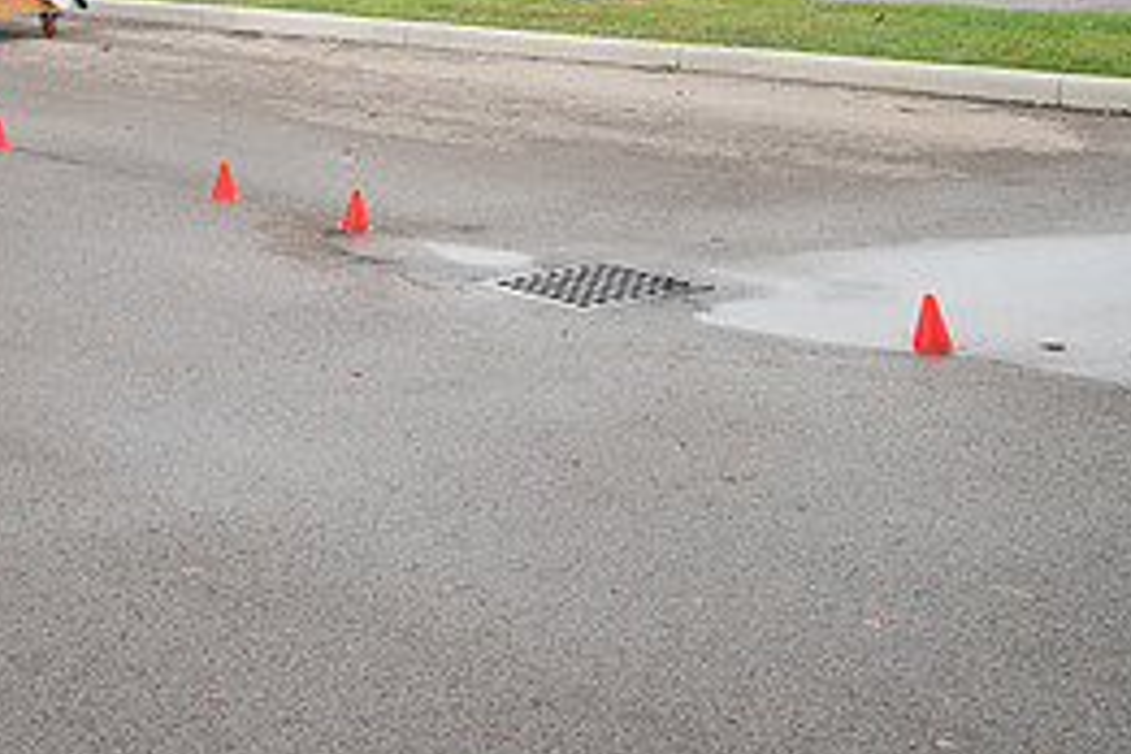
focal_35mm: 64
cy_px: -135
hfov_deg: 29.3
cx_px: -3
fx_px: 2011
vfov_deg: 20.0
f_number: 7.1
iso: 640
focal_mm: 26
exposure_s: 1/250
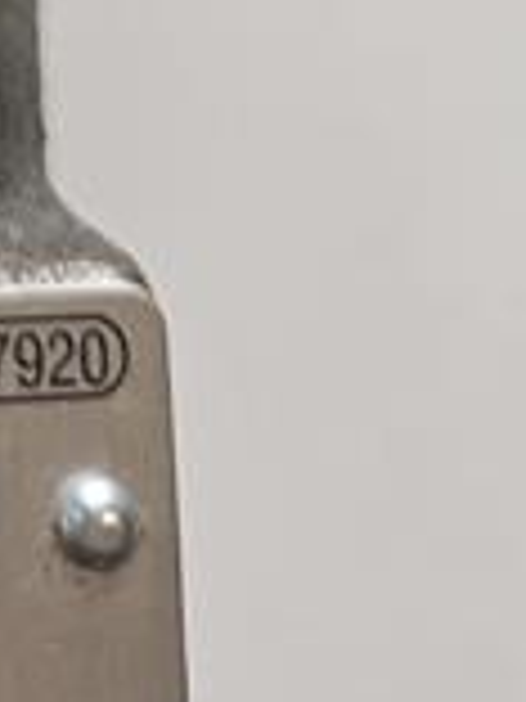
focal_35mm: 113
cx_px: -724
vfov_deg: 13.8
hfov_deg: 11.1
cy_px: -832
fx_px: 2289
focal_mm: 5.4
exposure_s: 1/100
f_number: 1.8
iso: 160
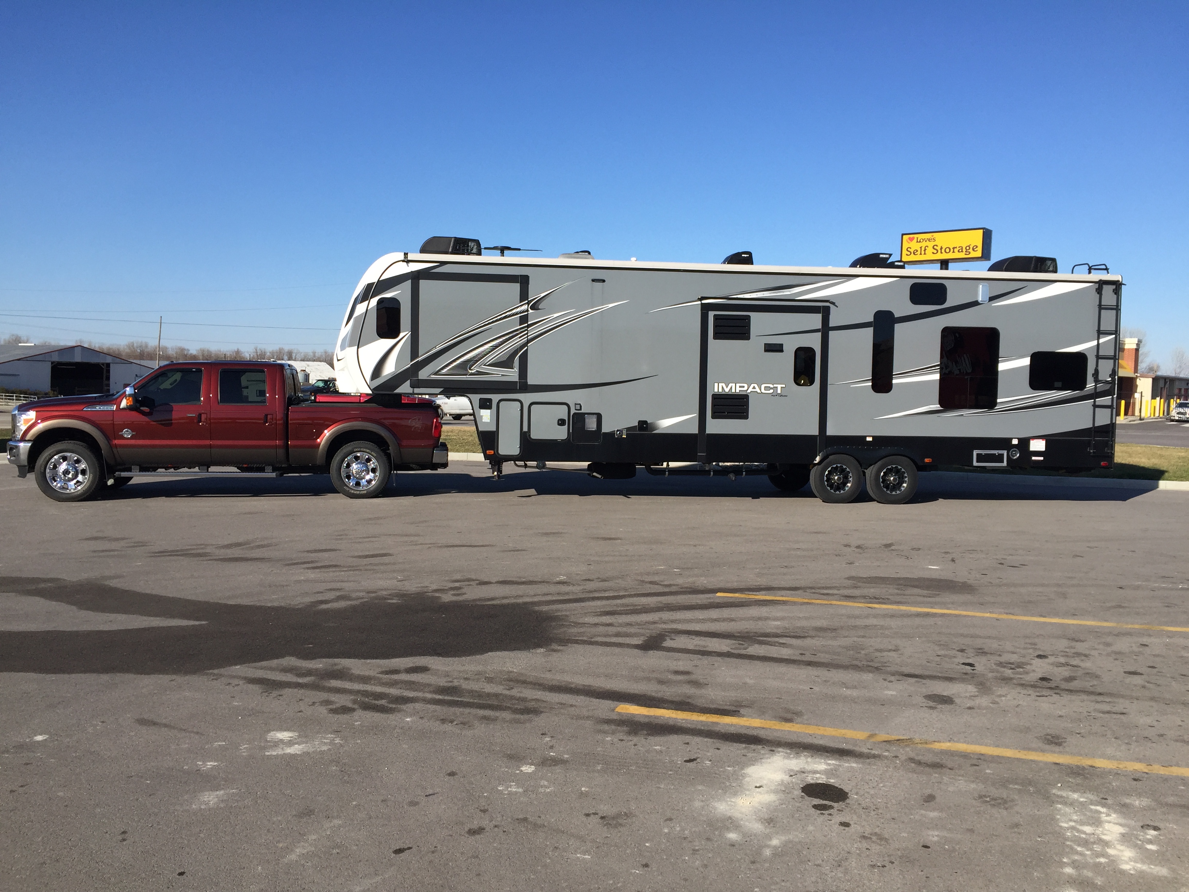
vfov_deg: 48.2
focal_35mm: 29
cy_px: 446
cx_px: 594
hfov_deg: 61.7
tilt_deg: -5.3
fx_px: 996
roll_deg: -0.6
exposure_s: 1/2083
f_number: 2.2
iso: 32
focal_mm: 4.15
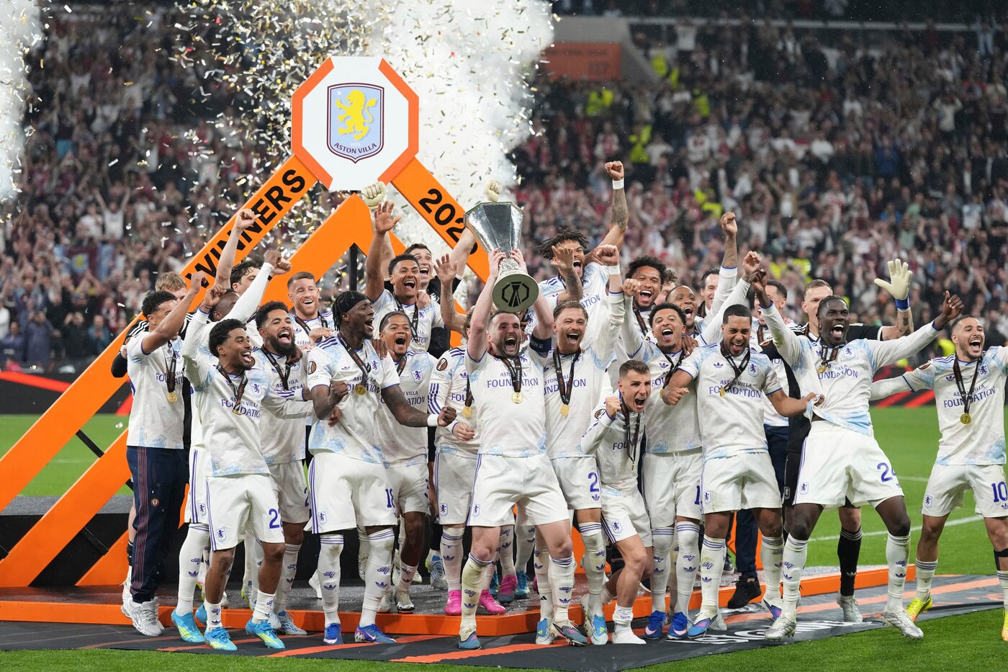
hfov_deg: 15.7
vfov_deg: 10.5
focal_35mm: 131
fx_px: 3667
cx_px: 504
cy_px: 336
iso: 3200
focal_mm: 131
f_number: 3.2
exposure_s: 1/2000
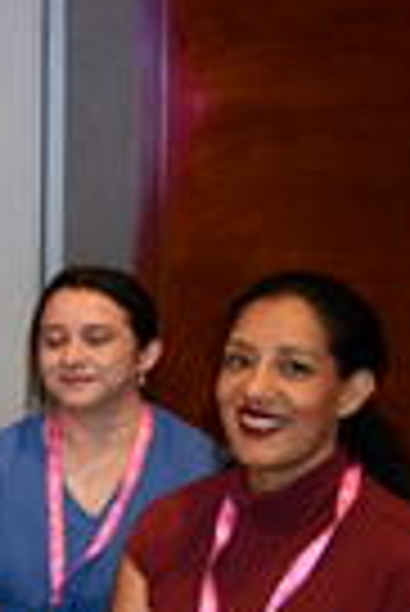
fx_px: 1687
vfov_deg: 20.6
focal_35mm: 99
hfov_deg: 11.2
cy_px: 241
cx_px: -631
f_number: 3.5
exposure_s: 1/60
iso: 560
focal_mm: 18
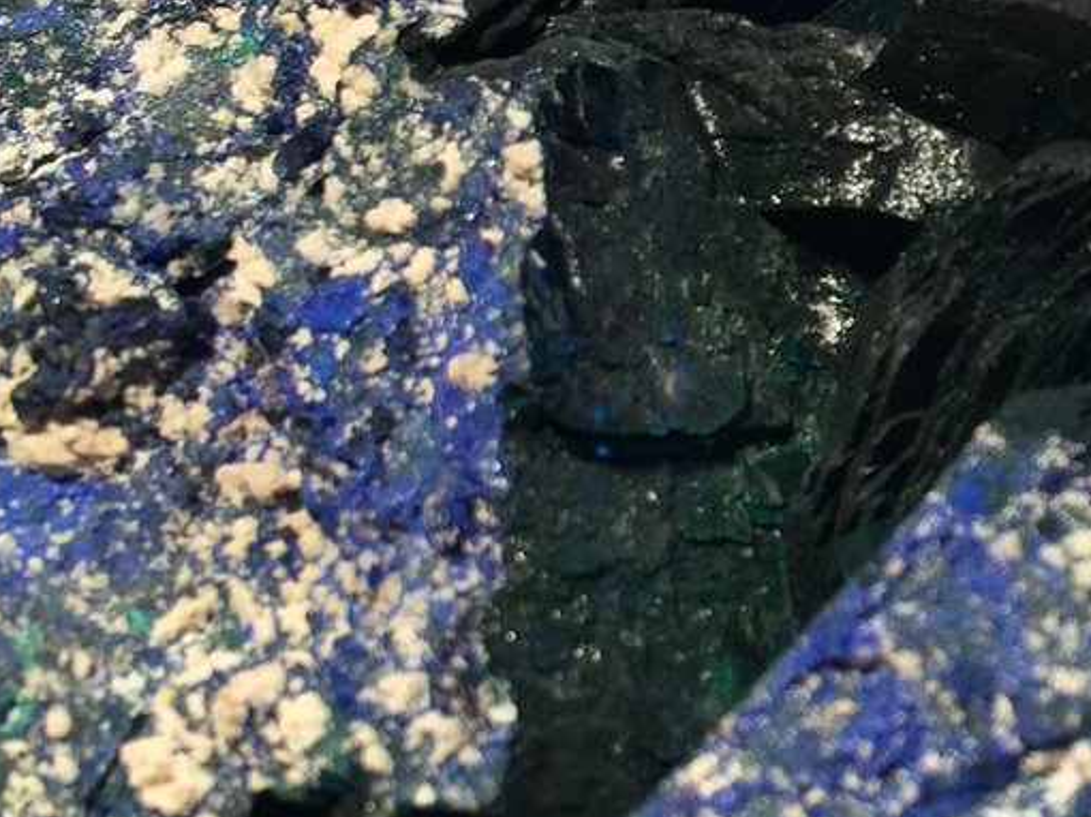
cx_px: 1177
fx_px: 2867
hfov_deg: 20.6
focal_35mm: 91
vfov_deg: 16.2
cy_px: 218
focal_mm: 4.15
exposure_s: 1/120
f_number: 2.2
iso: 40
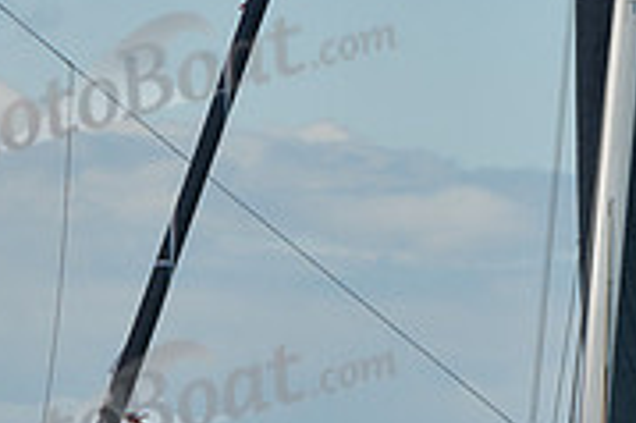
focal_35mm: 487
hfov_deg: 4.2
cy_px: 549
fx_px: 8596
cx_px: 583
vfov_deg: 2.8
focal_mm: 150
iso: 320
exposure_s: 1/640
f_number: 9
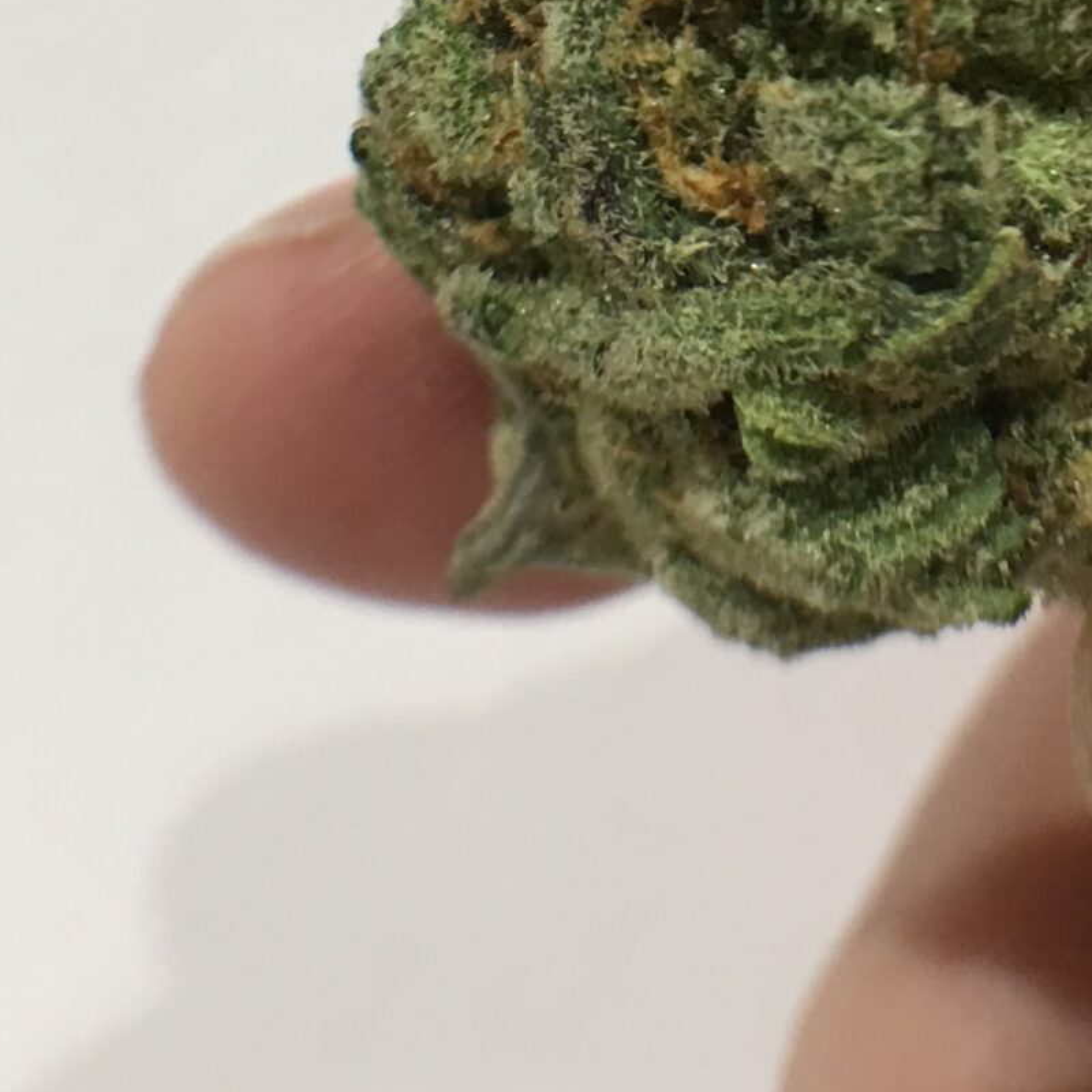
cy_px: -61
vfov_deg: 20.3
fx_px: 2927
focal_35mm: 82
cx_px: 786
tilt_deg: -2.1
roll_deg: +0.4
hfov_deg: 21.0
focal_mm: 4.15
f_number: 2.2
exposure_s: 1/17
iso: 50
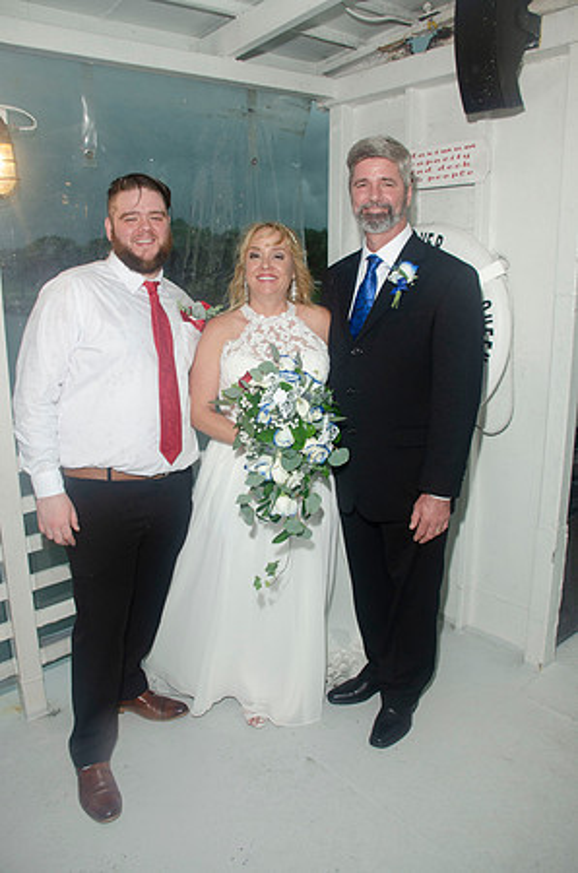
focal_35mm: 27
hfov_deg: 47.7
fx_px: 653
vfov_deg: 67.5
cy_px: 436
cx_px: 289
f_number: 5.6
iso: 400
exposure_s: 1/100
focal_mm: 18
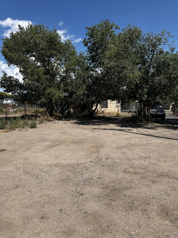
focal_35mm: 24
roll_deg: -0.5
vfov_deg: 71.6
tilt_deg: -4.4
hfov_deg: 56.8
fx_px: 165
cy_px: 119
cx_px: 89
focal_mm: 6.86
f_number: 1.78
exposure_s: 1/5848
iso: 80
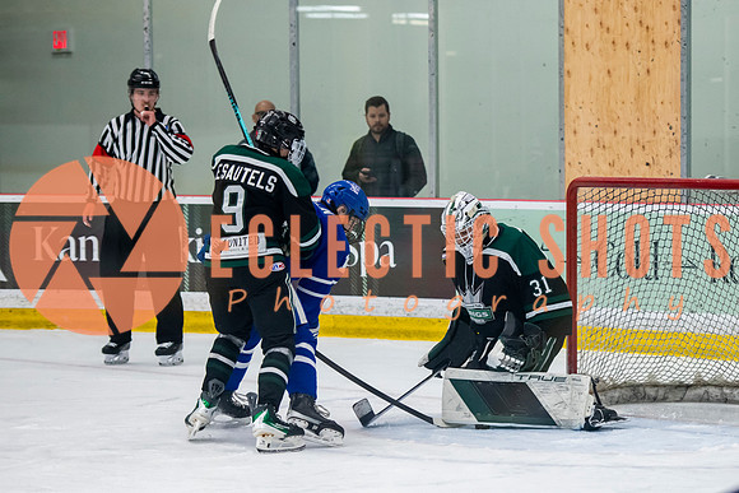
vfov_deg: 8.0
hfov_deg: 11.9
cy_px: 289
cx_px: 531
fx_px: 3537
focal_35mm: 172
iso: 2000
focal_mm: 112
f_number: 3.2
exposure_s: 1/640
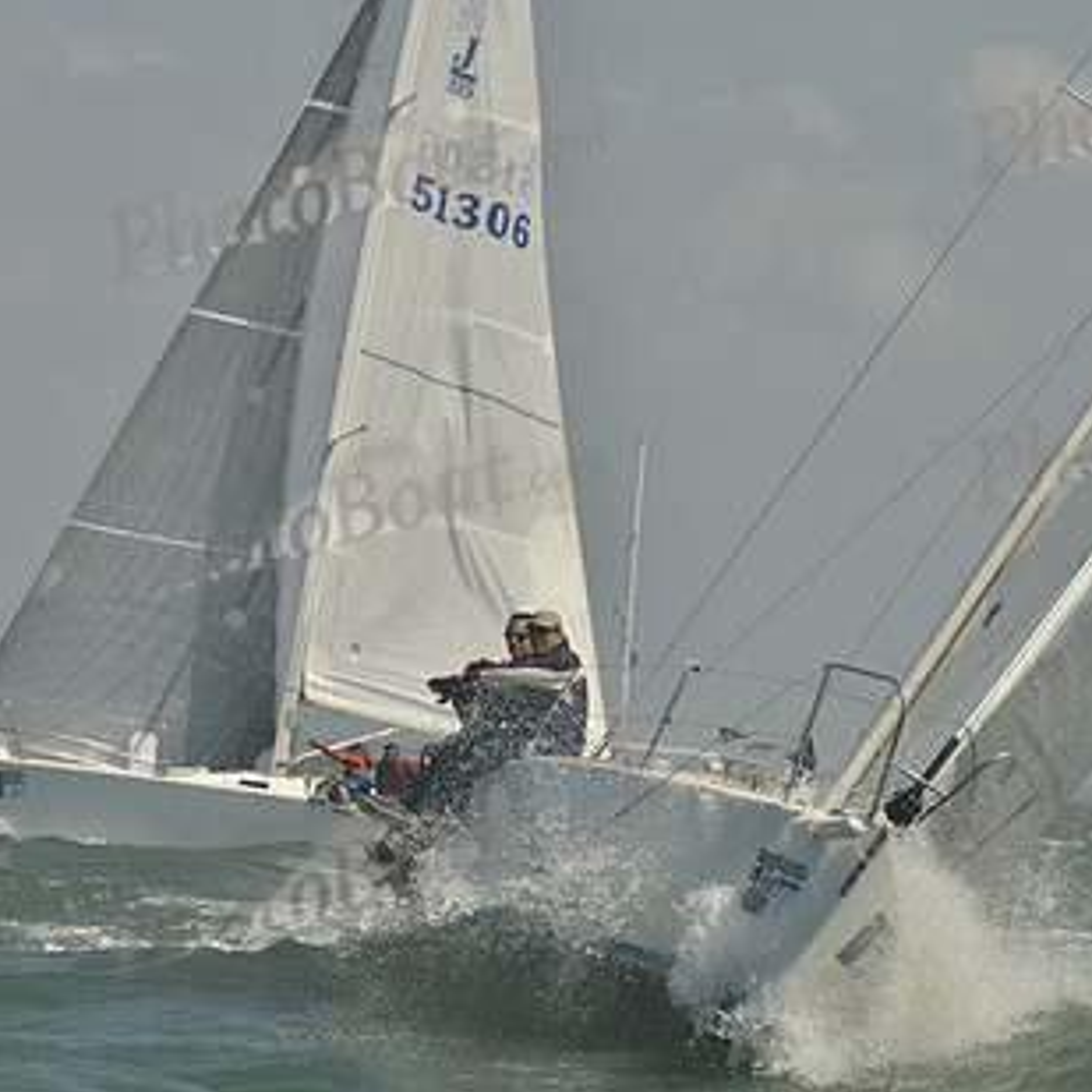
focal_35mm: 319
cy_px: 648
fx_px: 11385
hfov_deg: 5.5
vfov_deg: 5.5
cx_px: 792
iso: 280
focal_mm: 200
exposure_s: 1/1250
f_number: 10
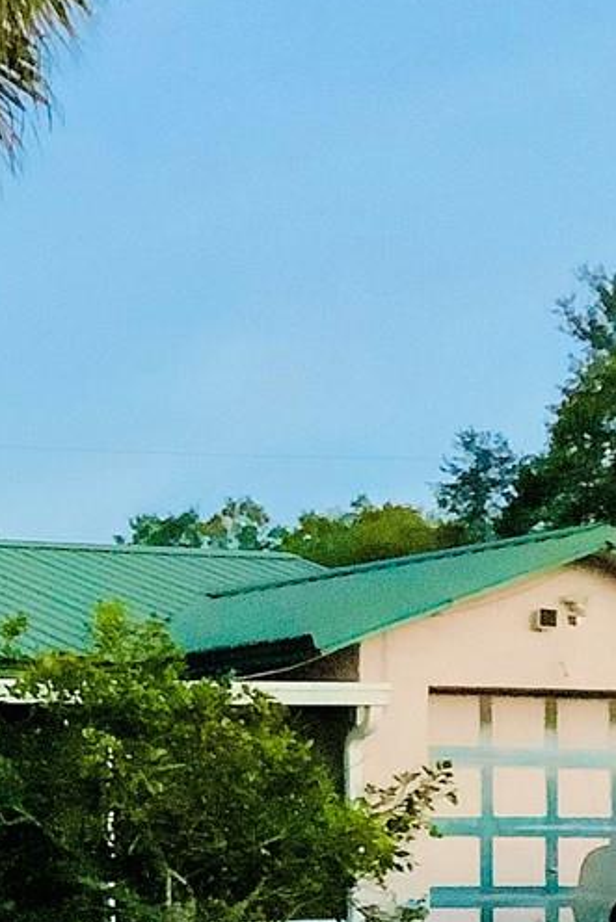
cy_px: 855
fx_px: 2667
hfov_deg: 12.6
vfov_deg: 19.2
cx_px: -275
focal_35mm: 104
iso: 800
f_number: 2.4
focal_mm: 3.3
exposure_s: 1/15
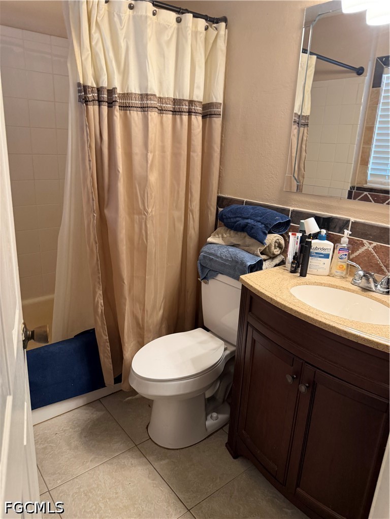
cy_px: 260
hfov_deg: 56.8
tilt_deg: -16.5
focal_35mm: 24
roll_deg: -2.7
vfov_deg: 71.6
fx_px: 361
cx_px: 195
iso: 250
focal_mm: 6.76
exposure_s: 1/60
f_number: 1.78
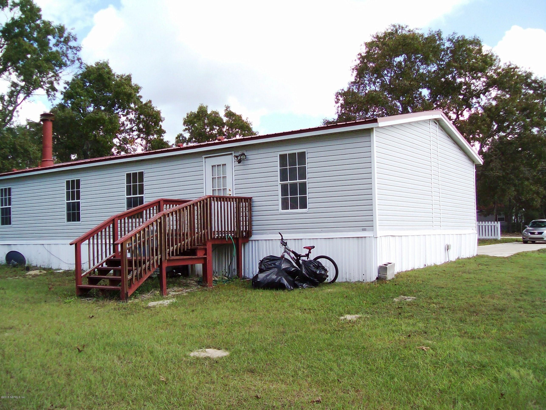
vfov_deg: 39.6
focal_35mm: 36
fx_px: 568
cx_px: 273
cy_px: 205
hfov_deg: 51.4
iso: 80
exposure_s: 1/568
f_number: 2.7
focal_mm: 6
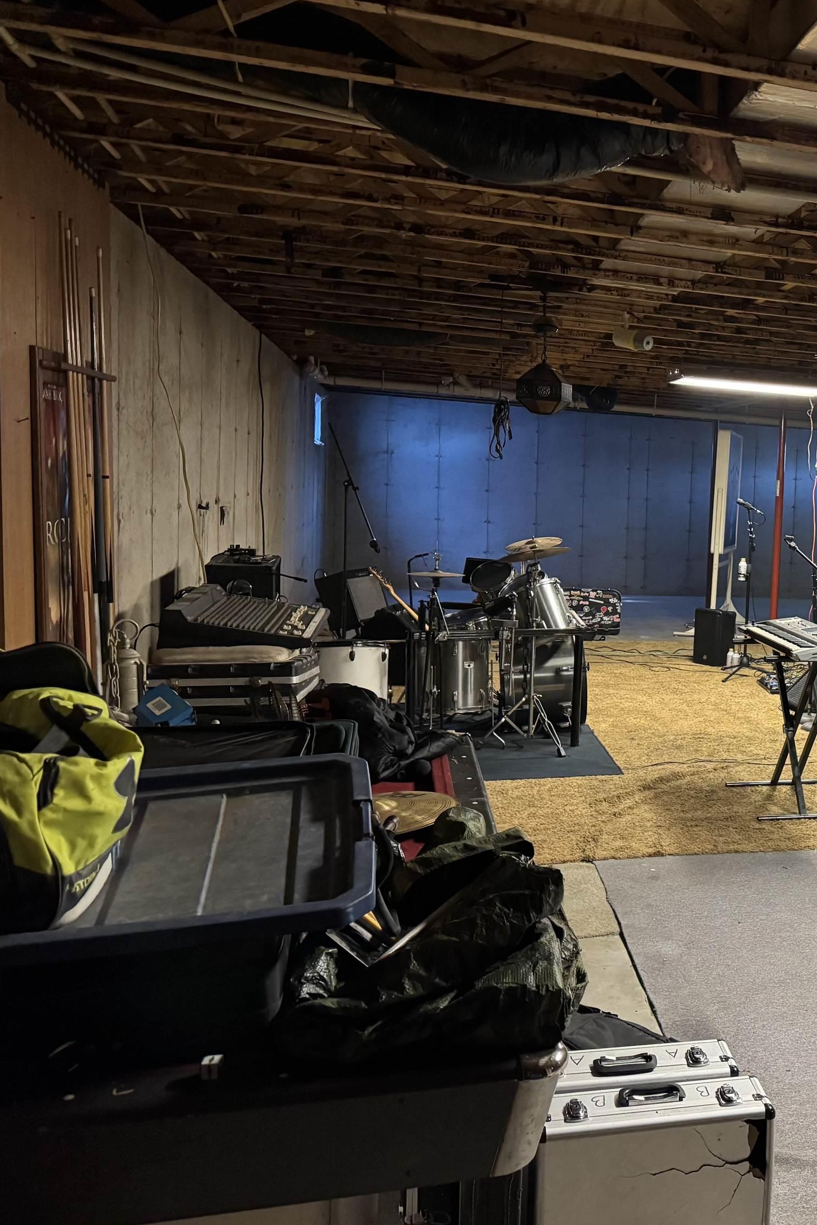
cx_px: 820
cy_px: 605
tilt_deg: -5.6
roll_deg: -2.8
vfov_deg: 55.8
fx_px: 1157
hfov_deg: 35.2
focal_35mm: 34
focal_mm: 6.76
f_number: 1.78
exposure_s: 1/40
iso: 1000
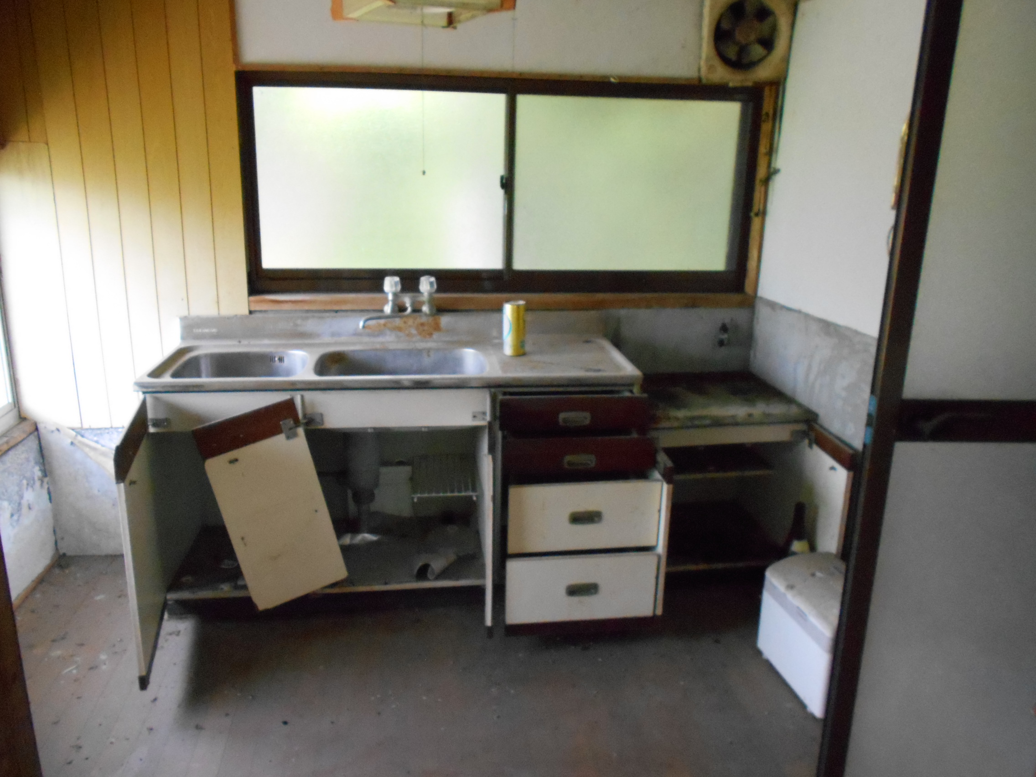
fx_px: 778
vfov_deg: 53.1
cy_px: 388
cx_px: 518
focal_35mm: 26
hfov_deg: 67.3
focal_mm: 4.6
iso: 800
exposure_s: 1/100
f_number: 3.2
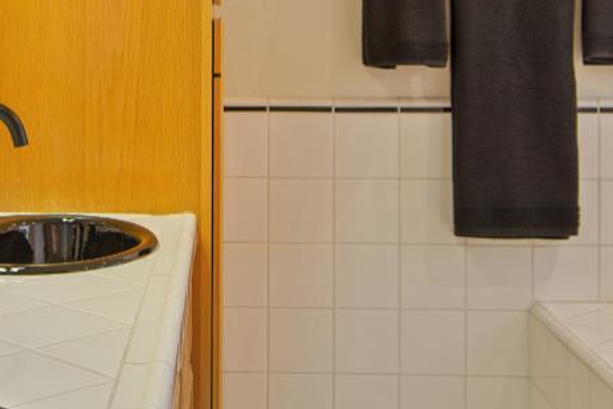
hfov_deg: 29.2
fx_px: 1158
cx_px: 162
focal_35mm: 68
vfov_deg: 19.5
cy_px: 14
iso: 100
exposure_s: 1/50
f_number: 3.5
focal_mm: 14
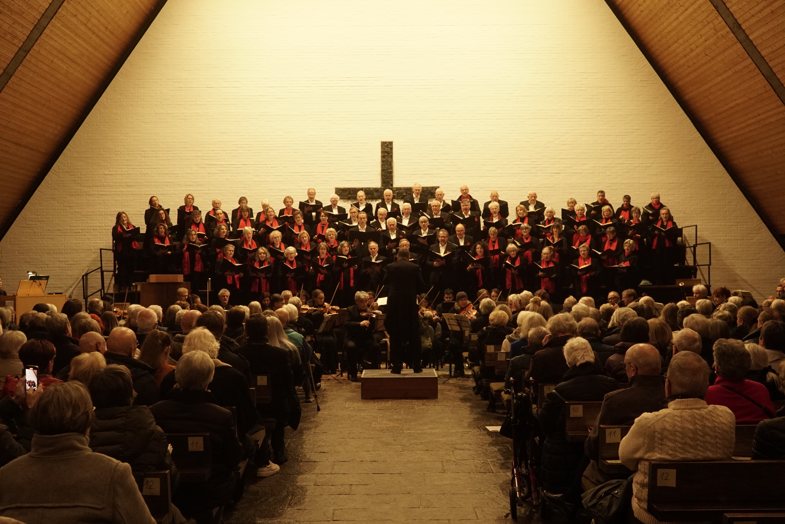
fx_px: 894
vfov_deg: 32.7
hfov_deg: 47.4
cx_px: 392
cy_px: 262
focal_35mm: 41
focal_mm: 41
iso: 4000
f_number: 7.1
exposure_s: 1/80
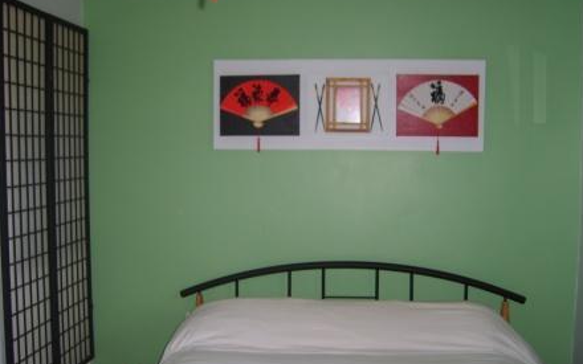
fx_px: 651
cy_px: 204
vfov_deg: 31.2
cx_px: 292
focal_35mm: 41
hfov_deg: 48.2
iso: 50
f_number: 2.8
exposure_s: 1/30
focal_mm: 7.8
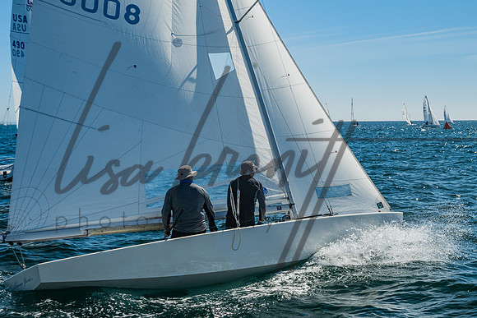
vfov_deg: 26.3
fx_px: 681
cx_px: 283
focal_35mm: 51
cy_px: 145
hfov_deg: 38.5
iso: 400
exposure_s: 1/400
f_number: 10
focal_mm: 42
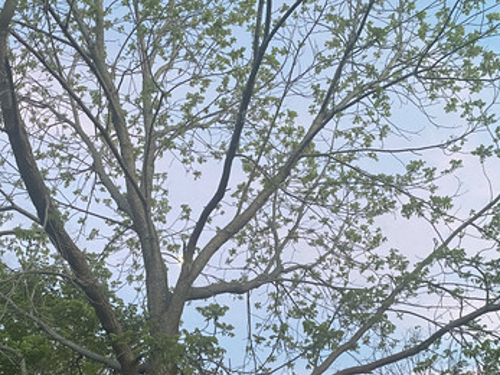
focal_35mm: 48
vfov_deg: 29.4
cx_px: 207
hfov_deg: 39.5
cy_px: 310
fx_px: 693
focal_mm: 4.25
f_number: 1.8
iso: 250
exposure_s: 1/60
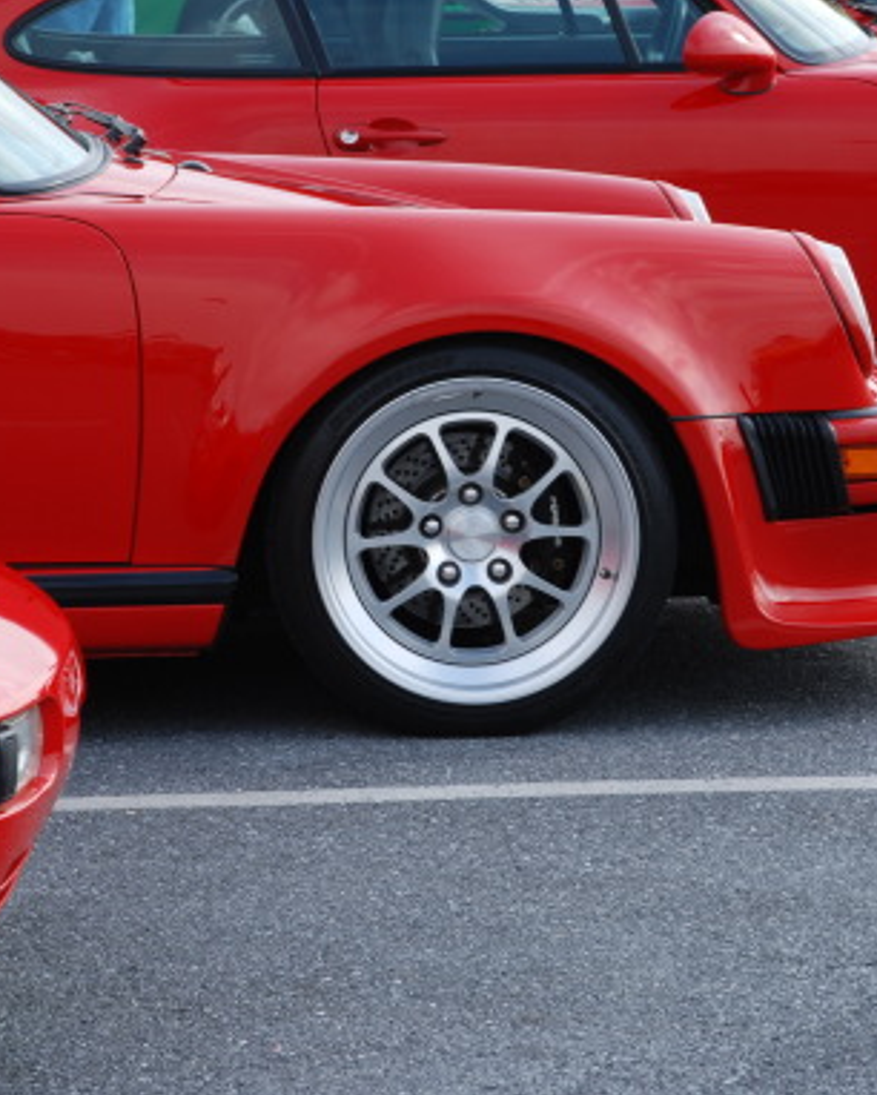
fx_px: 5731
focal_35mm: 177
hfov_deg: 8.7
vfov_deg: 10.9
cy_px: 496
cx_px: 509
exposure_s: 1/60
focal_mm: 75
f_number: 13
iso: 100
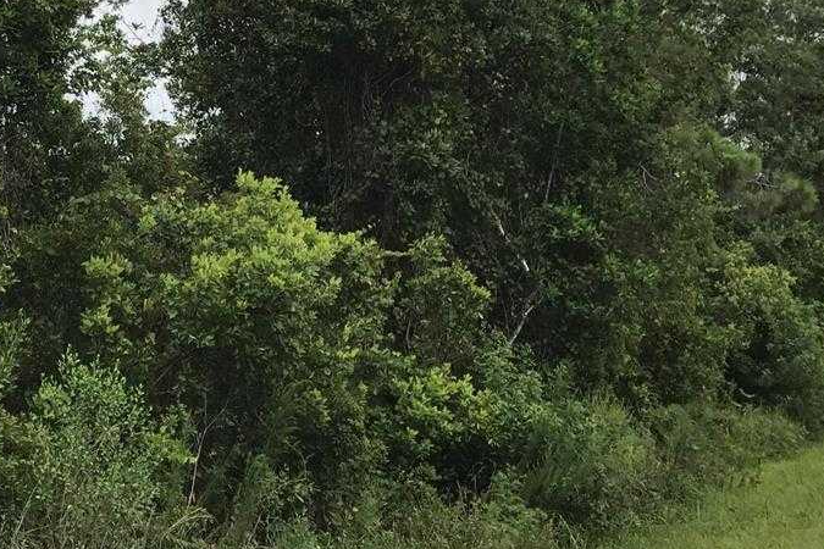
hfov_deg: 28.4
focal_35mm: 69
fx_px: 1579
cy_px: 142
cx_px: 120
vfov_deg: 19.6
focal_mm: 3.99
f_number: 1.8
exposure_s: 1/1808
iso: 20
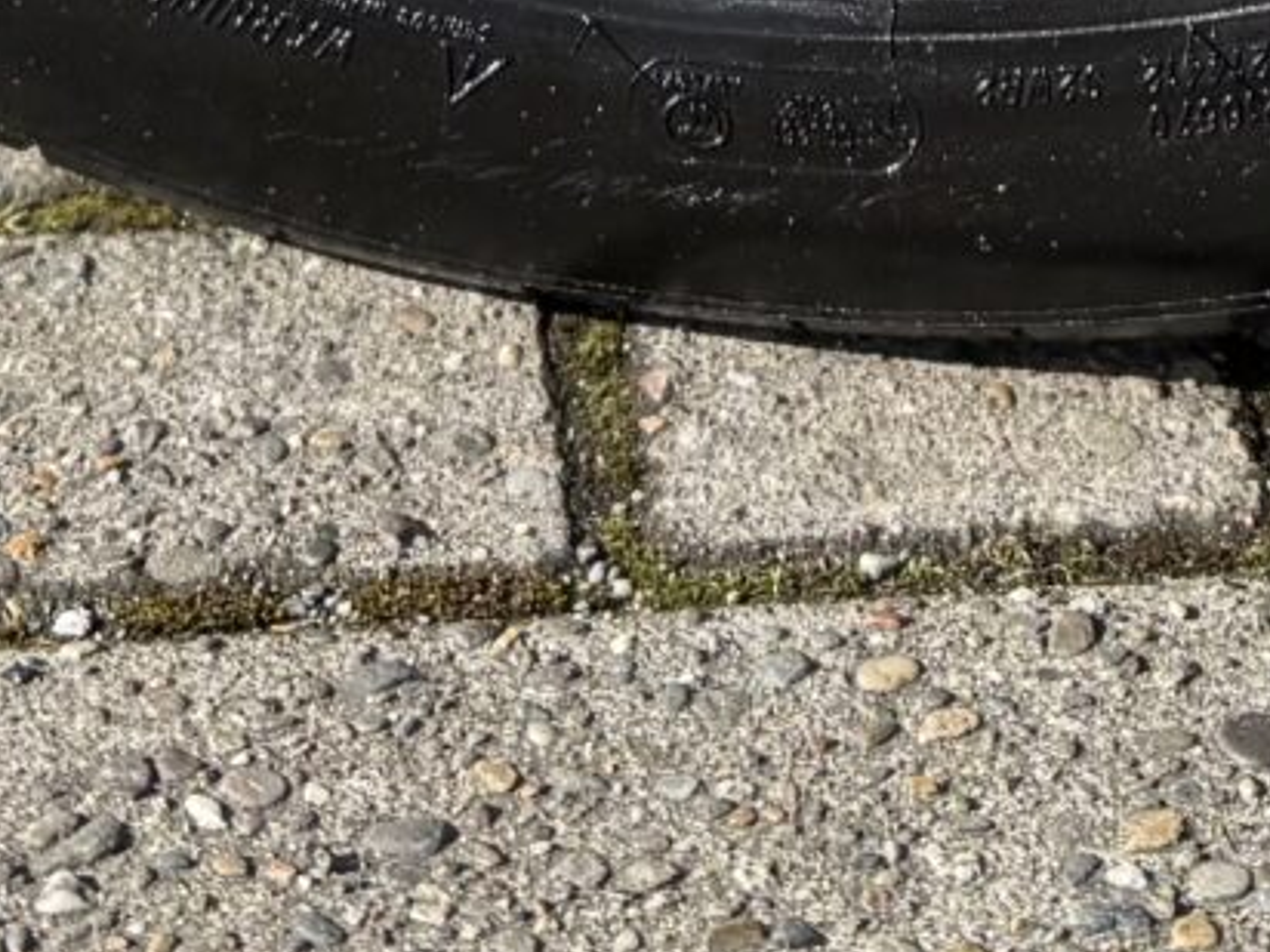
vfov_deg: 8.4
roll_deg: -1.0
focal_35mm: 149
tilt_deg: -11.0
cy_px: -1886
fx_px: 5467
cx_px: 912
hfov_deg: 13.2
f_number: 1.78
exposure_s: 1/2525
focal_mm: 6.76
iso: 100
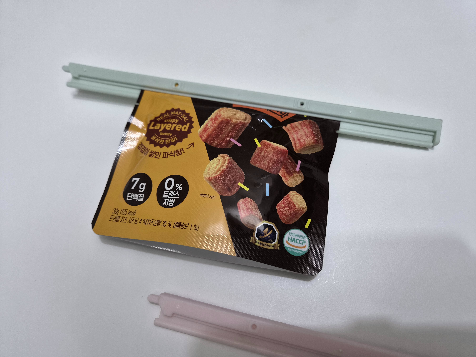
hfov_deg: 73.9
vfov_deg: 58.9
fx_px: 316
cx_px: 238
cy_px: 178
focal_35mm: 23
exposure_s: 1/120
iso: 200
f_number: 1.8
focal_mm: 5.4
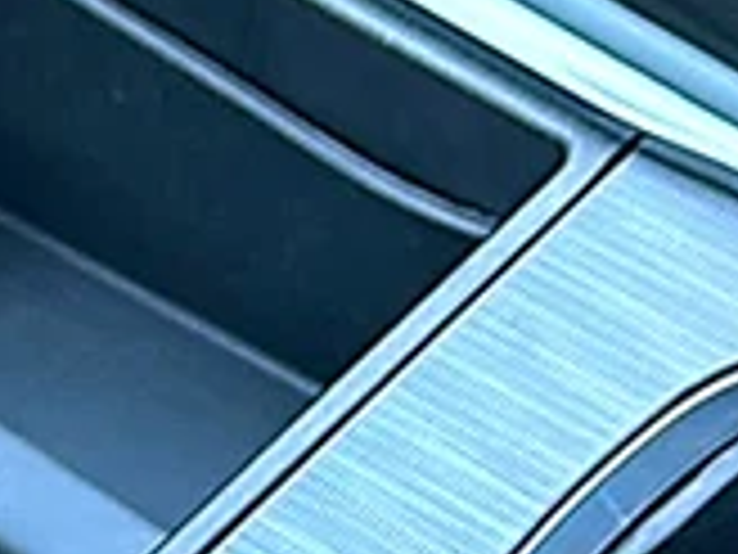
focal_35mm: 145
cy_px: 876
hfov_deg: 13.6
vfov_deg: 9.9
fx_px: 3091
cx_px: 198
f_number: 1.78
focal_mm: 6.86
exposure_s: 1/40
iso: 80
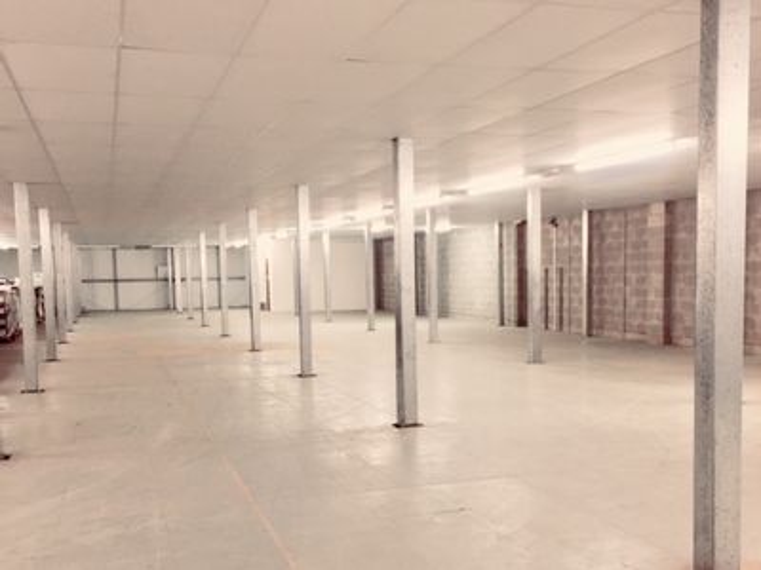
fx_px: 638
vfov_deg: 48.2
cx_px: 380
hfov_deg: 61.7
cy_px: 285
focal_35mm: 29
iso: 64
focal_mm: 4.15
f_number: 2.2
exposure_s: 1/33
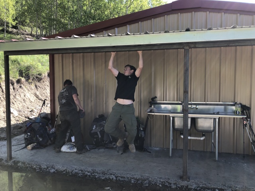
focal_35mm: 28
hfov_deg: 63.4
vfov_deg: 49.7
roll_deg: +0.2
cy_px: 96
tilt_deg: -6.1
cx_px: 128
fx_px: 206
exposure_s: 1/344
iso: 20
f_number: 1.8
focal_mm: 3.99
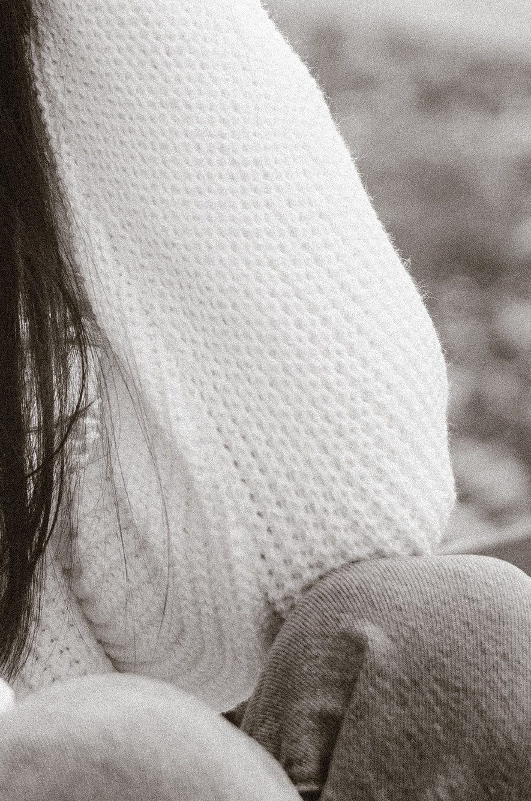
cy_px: -28
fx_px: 4822
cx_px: -109
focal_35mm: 217
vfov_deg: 9.4
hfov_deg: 6.3
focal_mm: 50
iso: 100
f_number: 2.8
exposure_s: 1/500
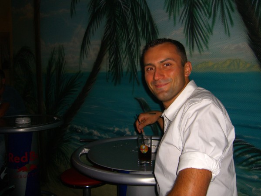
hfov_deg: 49.0
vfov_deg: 37.7
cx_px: 130
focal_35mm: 38
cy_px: 98
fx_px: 287
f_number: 2.8
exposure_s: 1/60
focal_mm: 7.9
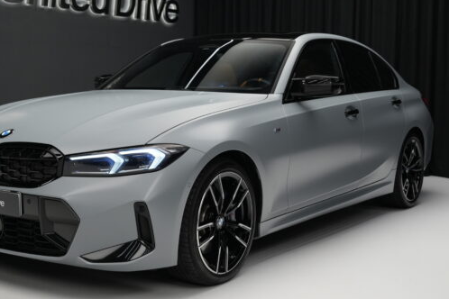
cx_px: 171
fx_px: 673
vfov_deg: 25.0
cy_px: 127
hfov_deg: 36.7
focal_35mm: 54
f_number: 4
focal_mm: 35
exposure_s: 1/60
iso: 1000
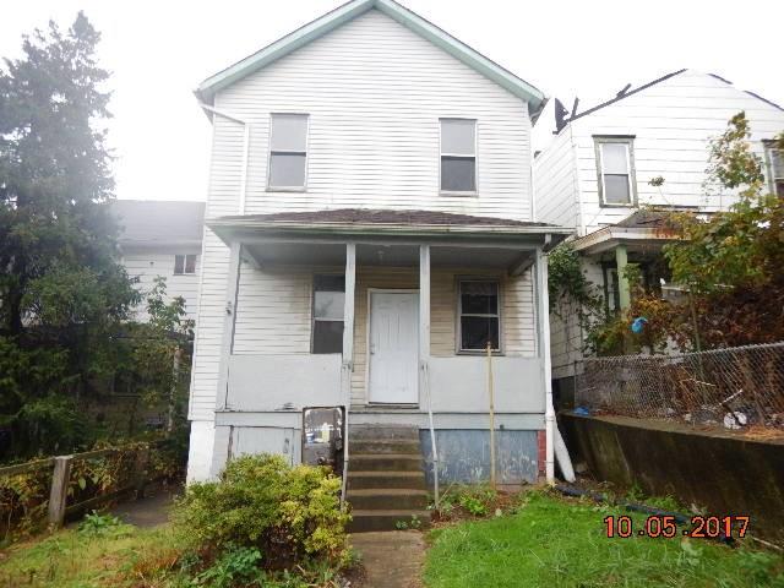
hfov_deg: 71.6
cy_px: 294
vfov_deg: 56.8
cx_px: 392
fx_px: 544
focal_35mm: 24
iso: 125
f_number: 2.8
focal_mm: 4.3
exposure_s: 1/125
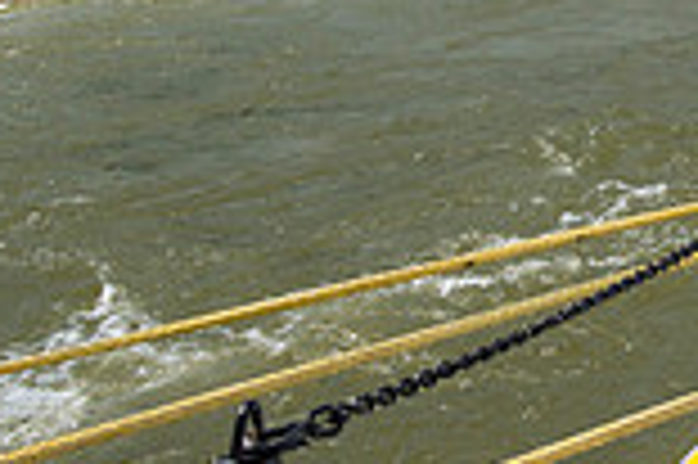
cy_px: -286
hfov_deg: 17.2
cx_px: 1103
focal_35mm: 105
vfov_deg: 12.2
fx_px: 2034
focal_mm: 28
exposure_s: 1/320
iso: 100
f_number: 10
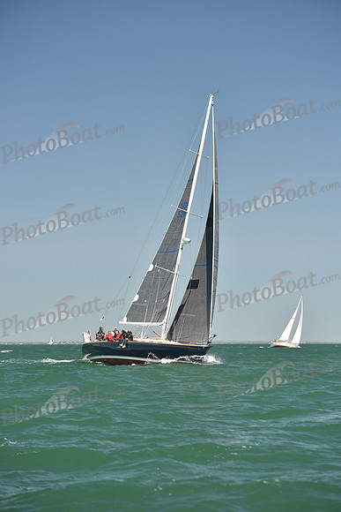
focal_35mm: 98
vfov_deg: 20.8
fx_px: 1391
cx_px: 170
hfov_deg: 14.0
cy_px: 256
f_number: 4
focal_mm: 98
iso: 250
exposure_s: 1/800
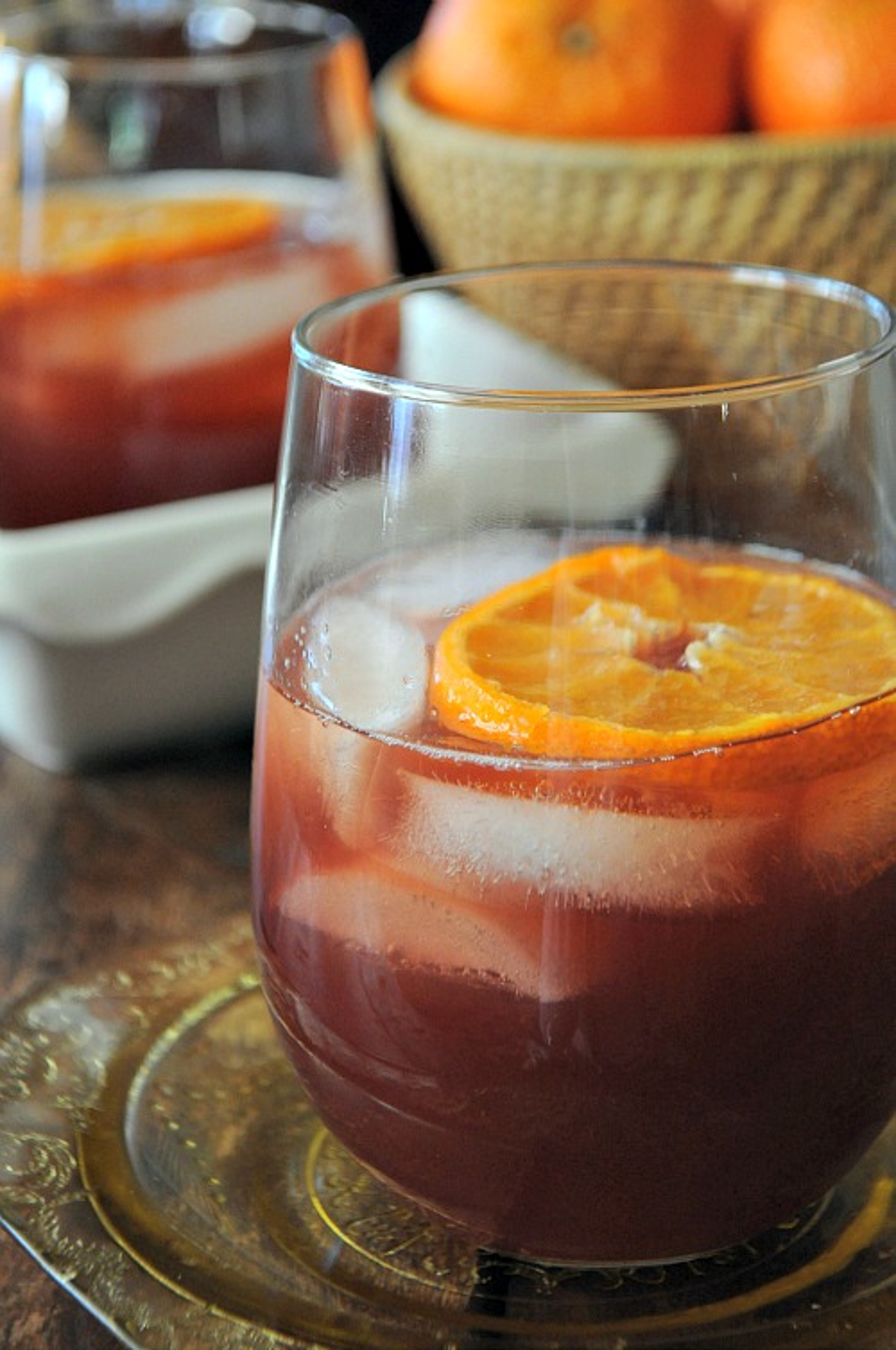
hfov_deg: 16.5
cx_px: 448
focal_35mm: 82
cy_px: 675
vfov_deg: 24.6
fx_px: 3088
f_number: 6.3
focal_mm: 55
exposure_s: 1/100
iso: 1000
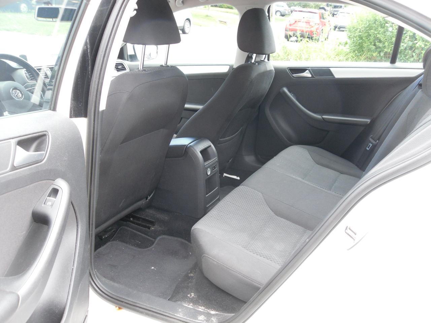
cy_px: 162
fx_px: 436
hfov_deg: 52.6
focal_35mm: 35
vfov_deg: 40.7
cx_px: 216
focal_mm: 6.3
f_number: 3.5
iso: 100
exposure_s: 1/45
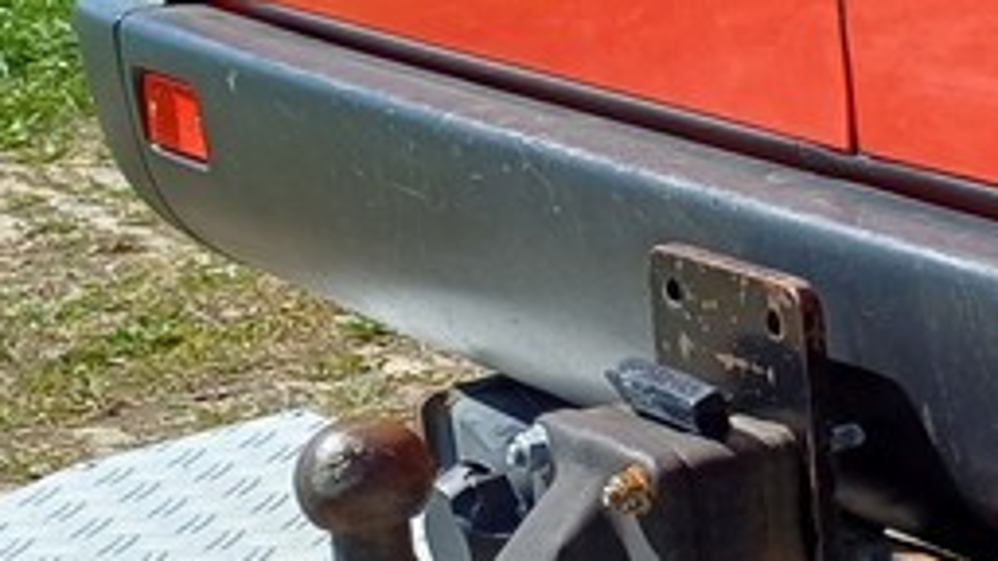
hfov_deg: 16.9
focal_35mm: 109
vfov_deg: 11.1
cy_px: 269
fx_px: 2884
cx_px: 1672
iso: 50
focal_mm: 4.65
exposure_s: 1/1095
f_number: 1.8
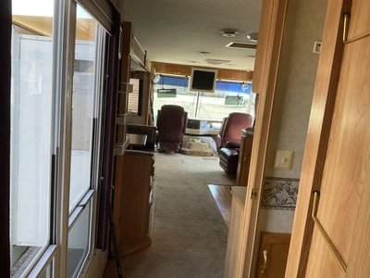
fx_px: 310
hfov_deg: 61.7
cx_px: 185
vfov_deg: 48.2
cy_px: 139
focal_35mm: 29
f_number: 1.8
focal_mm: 3
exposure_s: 1/122
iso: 25
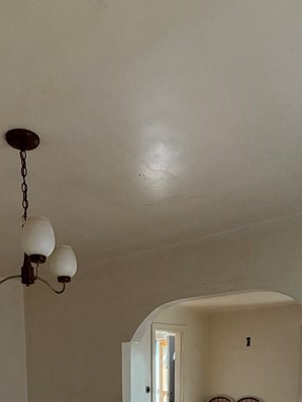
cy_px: 434
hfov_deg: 39.3
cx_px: 106
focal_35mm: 36
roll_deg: +1.1
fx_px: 418
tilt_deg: -8.3
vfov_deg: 41.7
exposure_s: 1/119
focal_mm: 2.22
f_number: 2.2
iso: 320
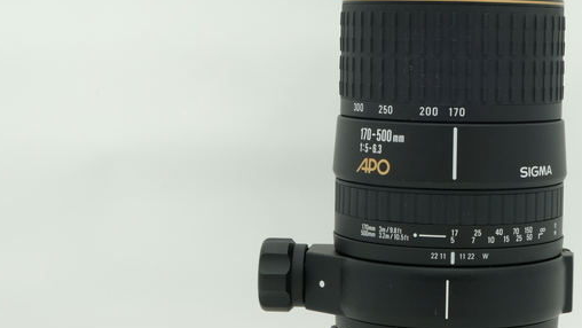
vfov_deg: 12.8
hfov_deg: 22.4
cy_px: 49
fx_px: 1451
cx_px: 453
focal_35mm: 94
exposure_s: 1/125
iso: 200
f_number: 8
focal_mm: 25.4
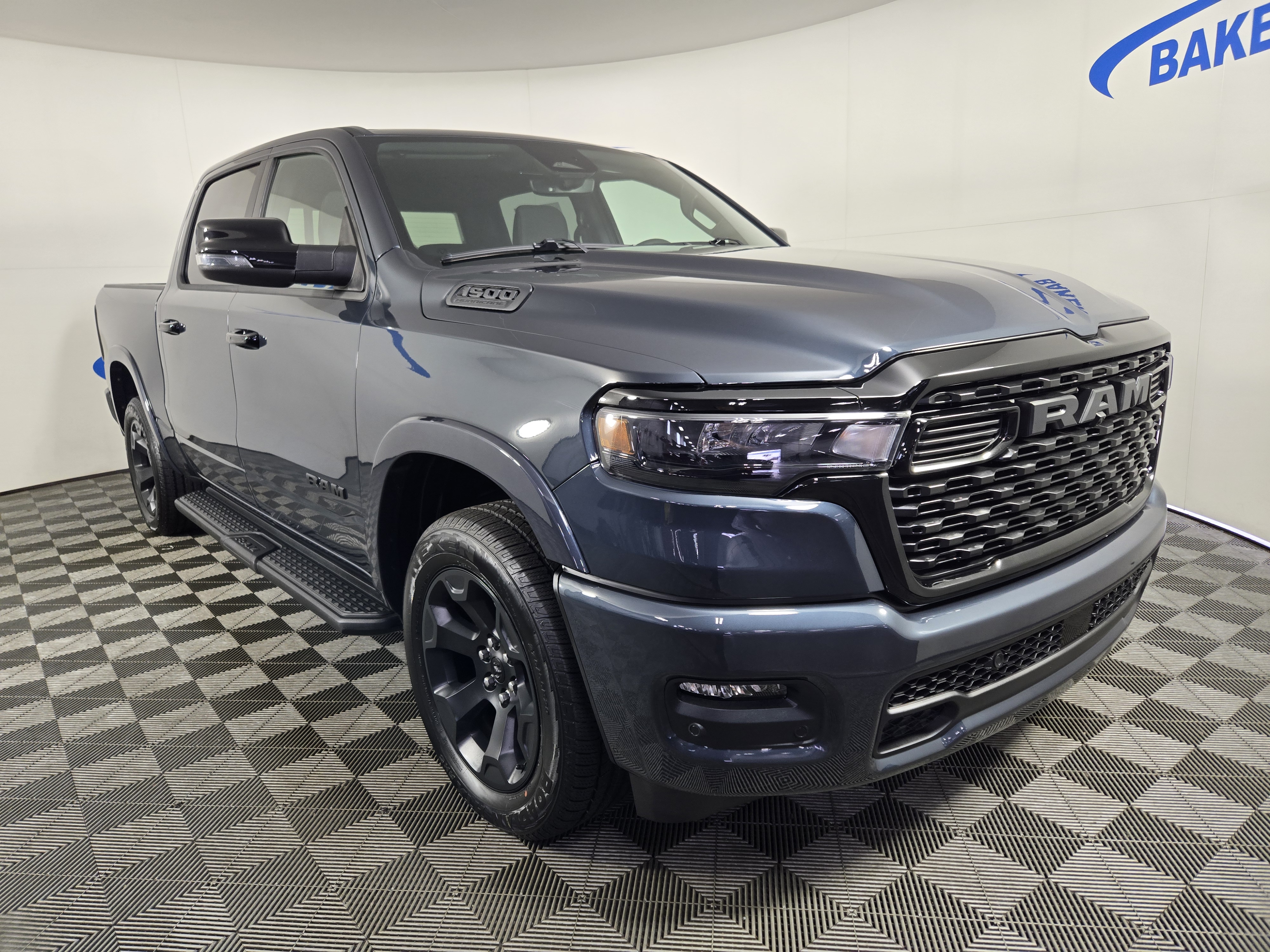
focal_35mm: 23
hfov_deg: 73.9
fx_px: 844
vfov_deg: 58.9
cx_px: 635
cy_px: 476
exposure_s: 1/120
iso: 80
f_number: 1.8
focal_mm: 5.4
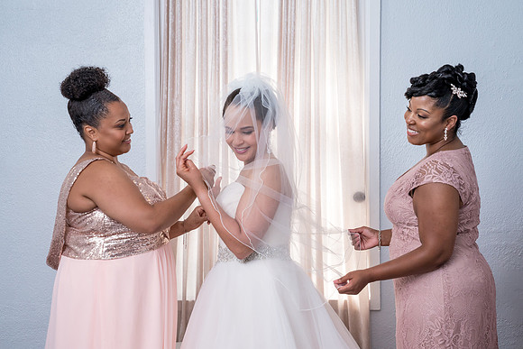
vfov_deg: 24.3
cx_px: 262
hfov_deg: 35.8
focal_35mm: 56
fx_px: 809
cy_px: 174
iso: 1250
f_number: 6.3
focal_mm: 55
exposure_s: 1/160
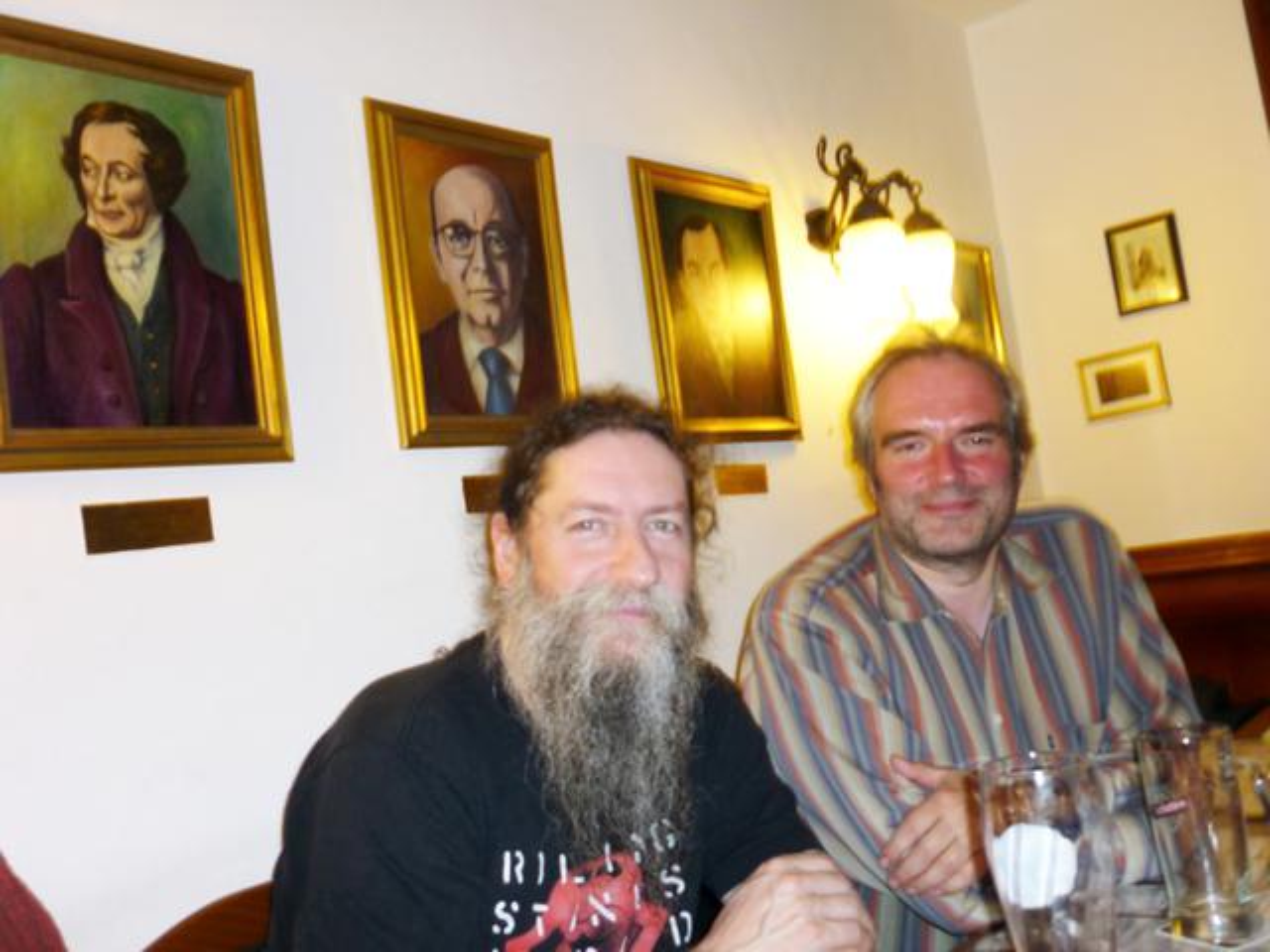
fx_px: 1211
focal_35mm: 33
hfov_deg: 55.4
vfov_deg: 42.9
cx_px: 635
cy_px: 476
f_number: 2.8
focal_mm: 5.5
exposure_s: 1/30
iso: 100
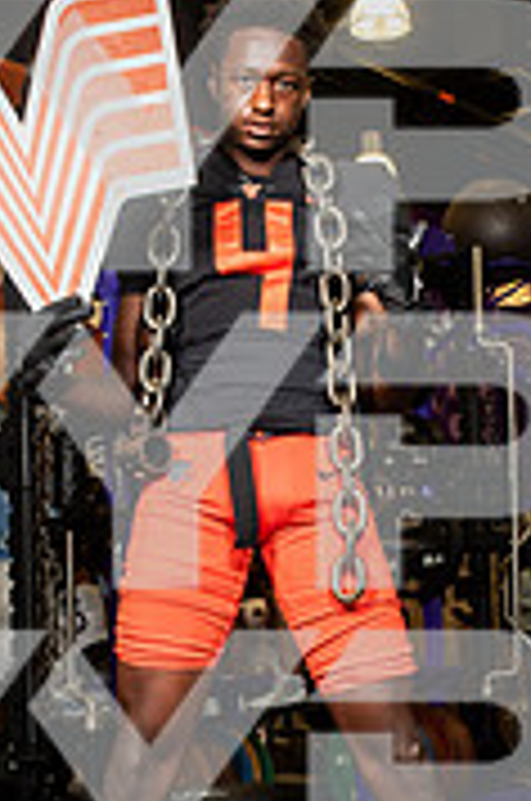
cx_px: 266
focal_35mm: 76
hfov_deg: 17.9
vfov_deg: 26.7
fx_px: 1688
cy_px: 454
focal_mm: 30
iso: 500
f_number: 5.6
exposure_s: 1/250
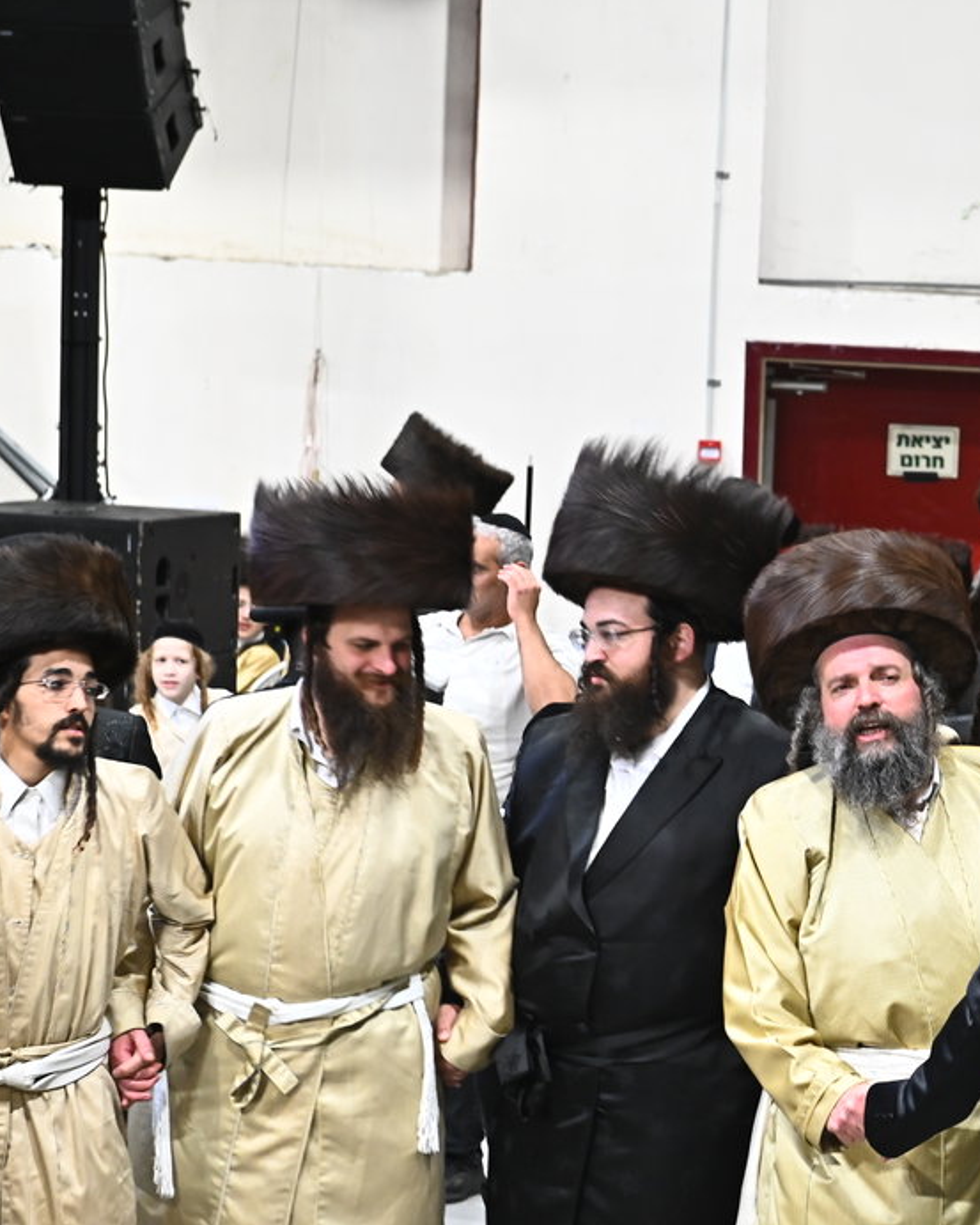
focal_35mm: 133
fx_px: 4821
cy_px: 820
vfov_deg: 14.5
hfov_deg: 11.5
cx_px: 1028
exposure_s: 1/125
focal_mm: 70
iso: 2500
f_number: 4.5
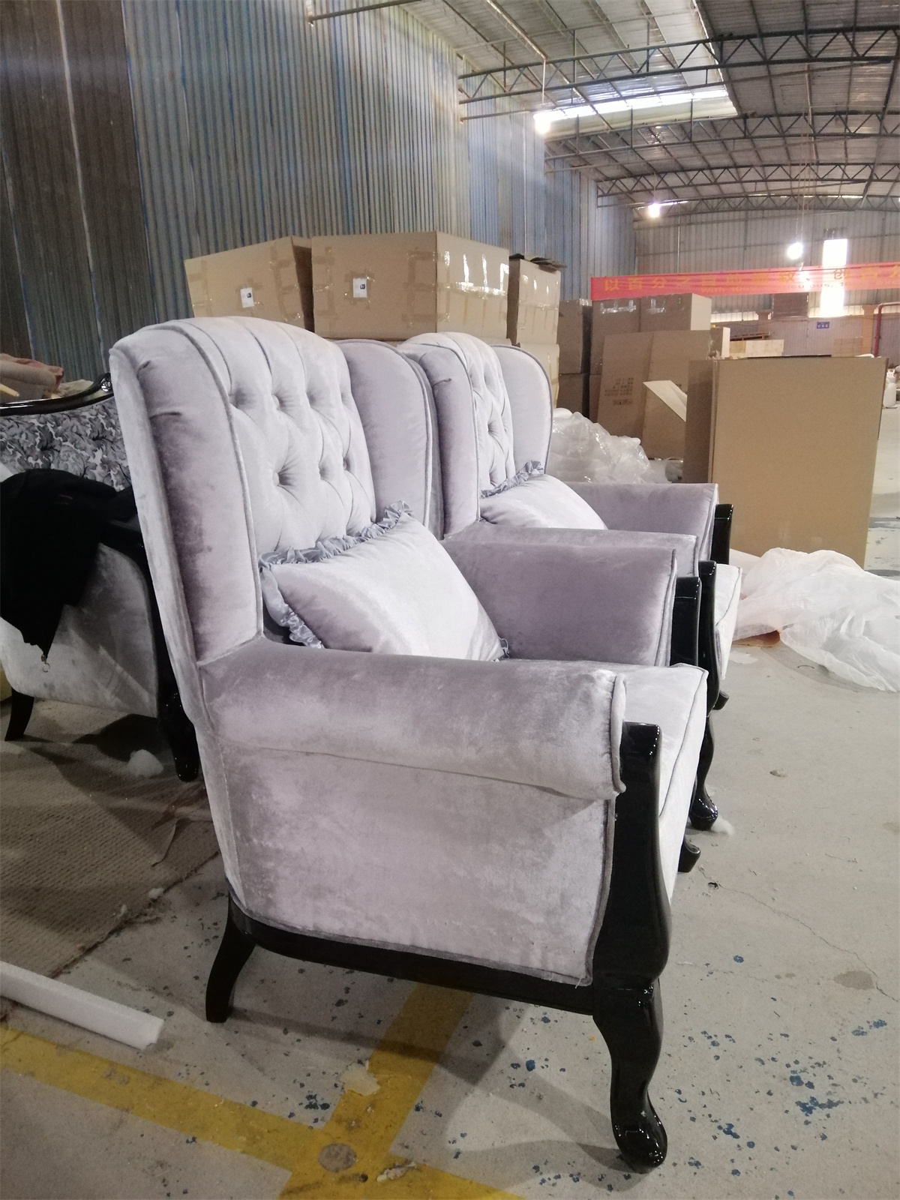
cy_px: 600
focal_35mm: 26
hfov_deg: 53.1
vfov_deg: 67.3
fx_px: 901
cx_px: 450
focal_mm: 3.81
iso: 800
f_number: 2.2
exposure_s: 1/16.7
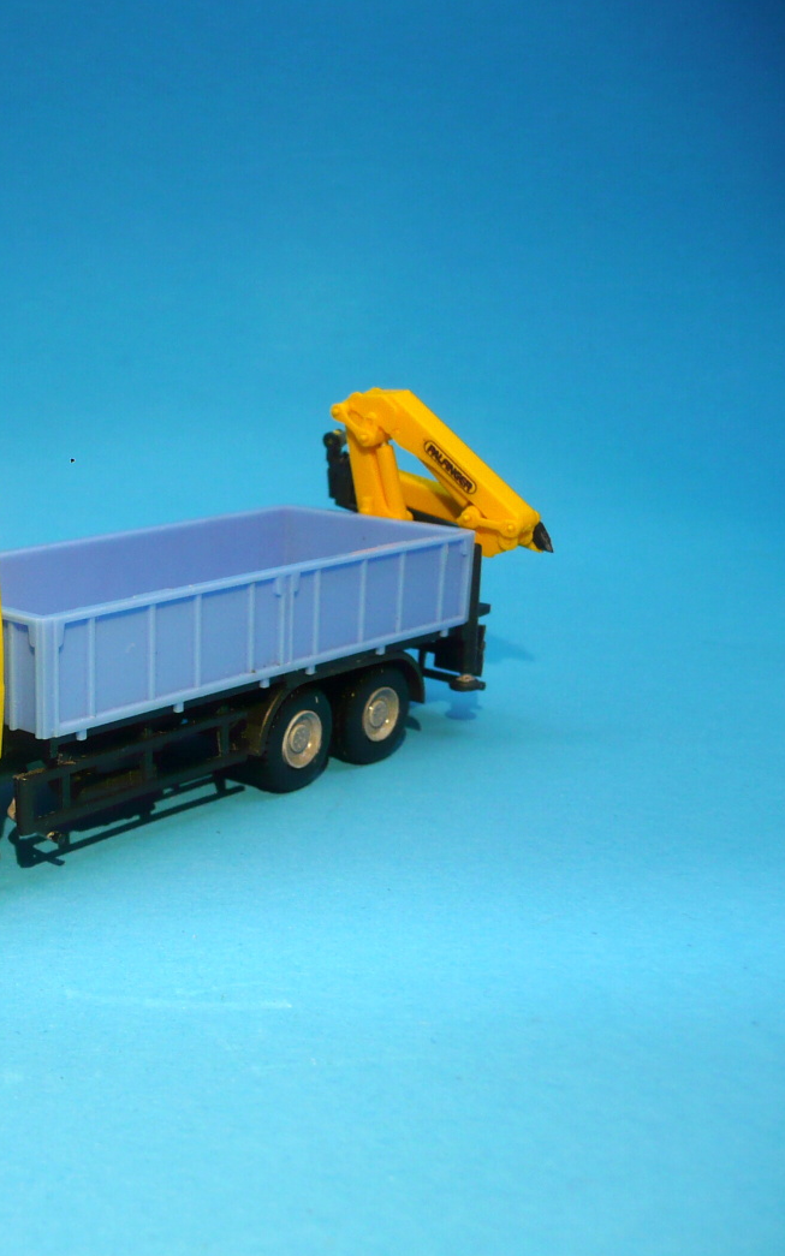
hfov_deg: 30.1
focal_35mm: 40
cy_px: 632
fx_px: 1369
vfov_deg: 49.3
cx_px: 28
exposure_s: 1/125
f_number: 3.3
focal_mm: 4.6
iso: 100
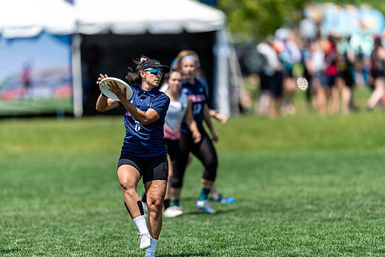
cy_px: 148
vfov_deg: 2.9
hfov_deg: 4.4
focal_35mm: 468
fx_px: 5006
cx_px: 176
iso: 100
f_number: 2.8
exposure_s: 1/2000
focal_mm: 400
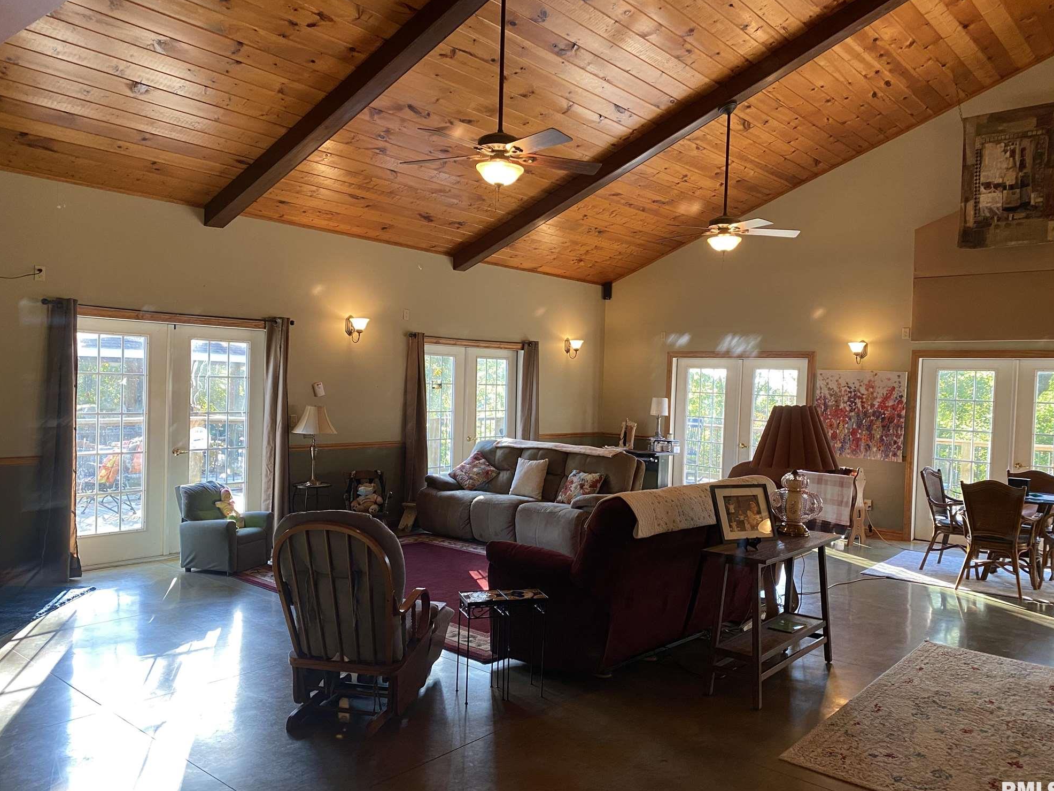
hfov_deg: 65.3
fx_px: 822
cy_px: 398
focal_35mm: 27
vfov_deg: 51.4
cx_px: 536
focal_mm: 4.25
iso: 160
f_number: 1.8
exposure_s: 1/60
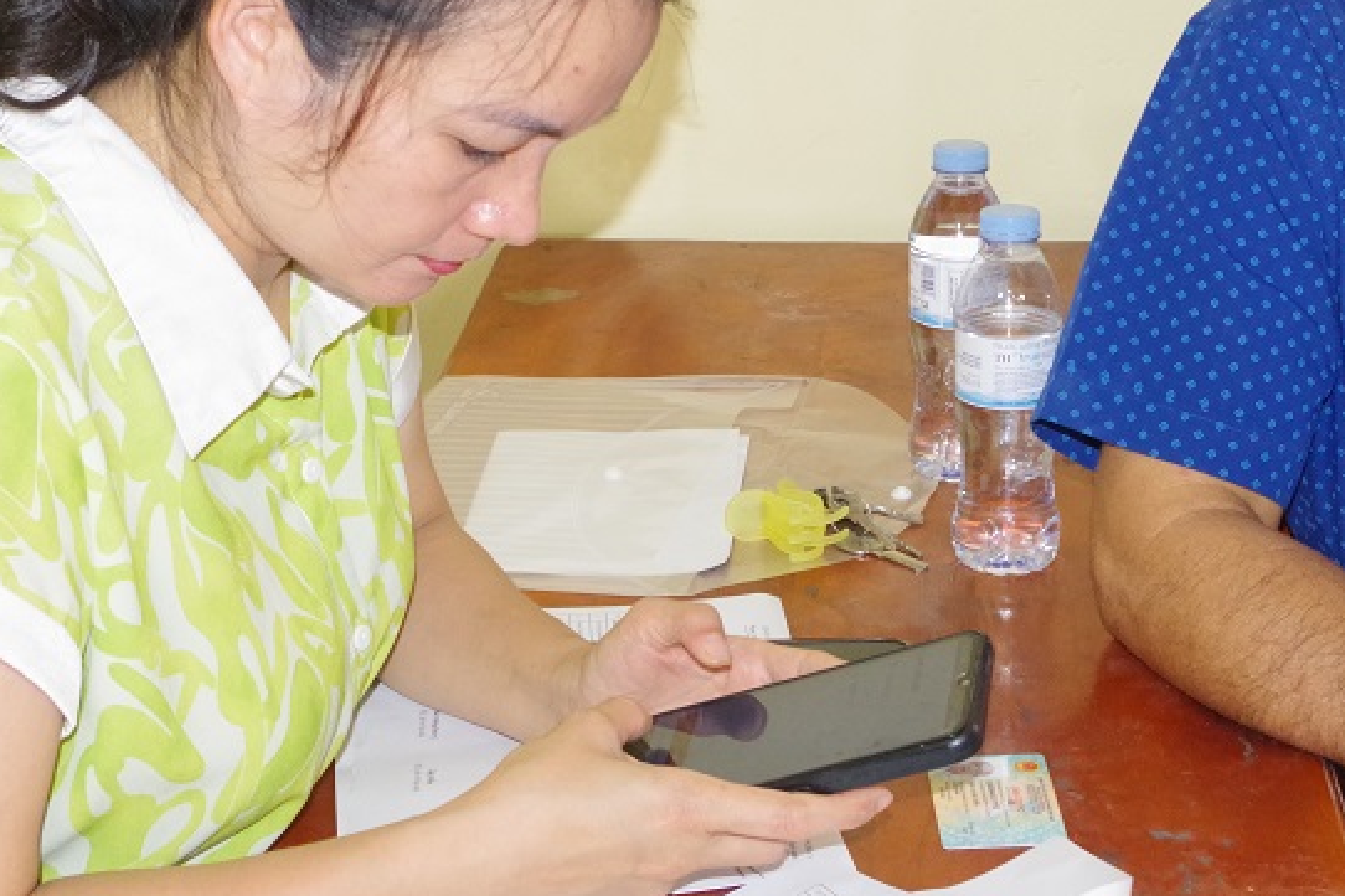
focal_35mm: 72
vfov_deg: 18.9
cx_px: 876
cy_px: 300
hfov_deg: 27.9
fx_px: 2689
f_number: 5.6
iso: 3200
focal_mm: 26.25
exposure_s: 1/125
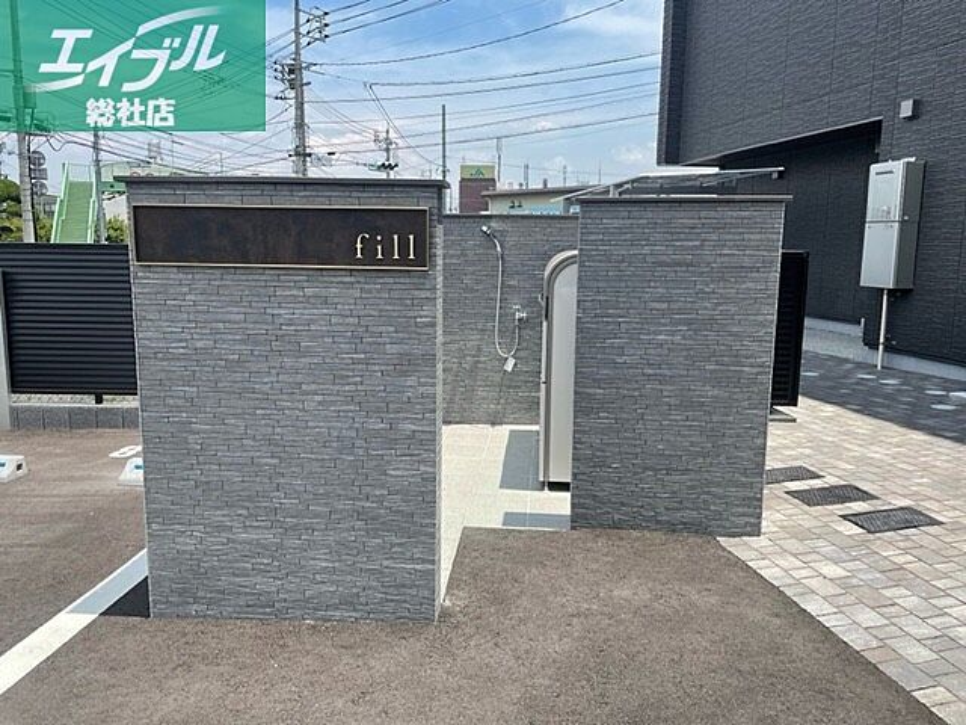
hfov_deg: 67.3
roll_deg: -0.4
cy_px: 362
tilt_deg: -8.6
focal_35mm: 26
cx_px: 483
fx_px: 726
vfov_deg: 53.1
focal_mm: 4.2
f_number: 1.6
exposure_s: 1/2618
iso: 32
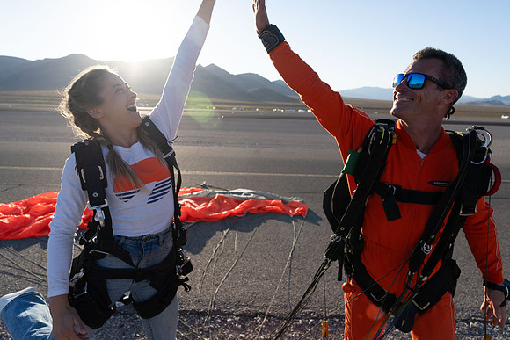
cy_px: 170
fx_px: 340
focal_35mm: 24
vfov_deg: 53.2
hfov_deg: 73.7
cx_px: 255
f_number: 6.3
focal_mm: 24
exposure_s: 1/2000
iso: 800
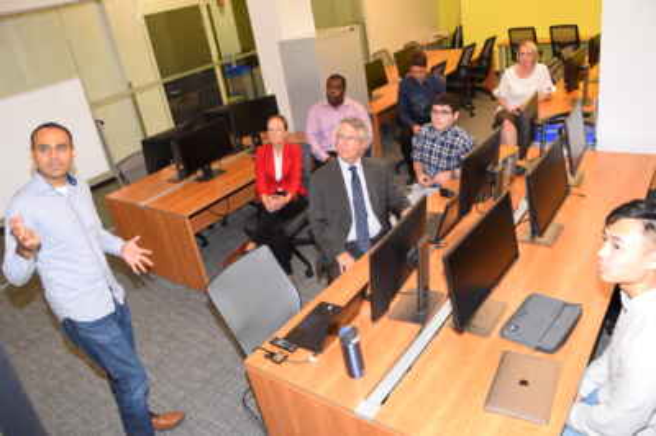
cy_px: 218
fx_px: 492
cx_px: 328
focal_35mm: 27
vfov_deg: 47.9
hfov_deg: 67.4
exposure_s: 1/100
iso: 800
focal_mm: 18
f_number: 5
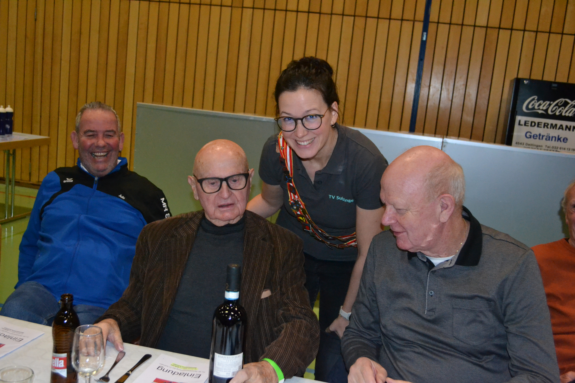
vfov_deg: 34.2
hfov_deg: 49.6
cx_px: 288
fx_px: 623
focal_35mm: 39
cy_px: 192
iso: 3200
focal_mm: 26
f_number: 4.2
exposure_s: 1/60
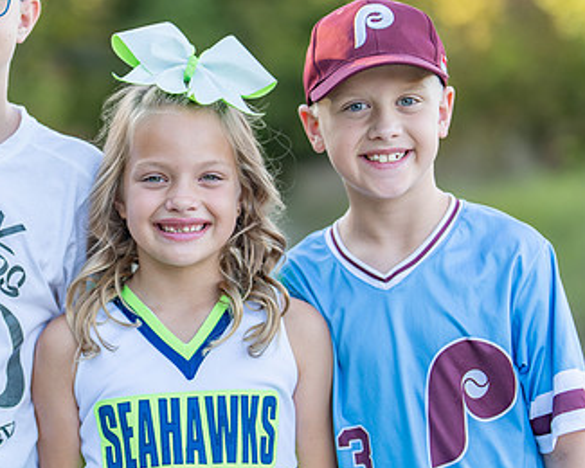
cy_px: 230
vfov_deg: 14.5
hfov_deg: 18.0
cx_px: 154
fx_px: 1835
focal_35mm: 106
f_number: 1.2
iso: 100
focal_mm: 50
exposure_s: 1/800
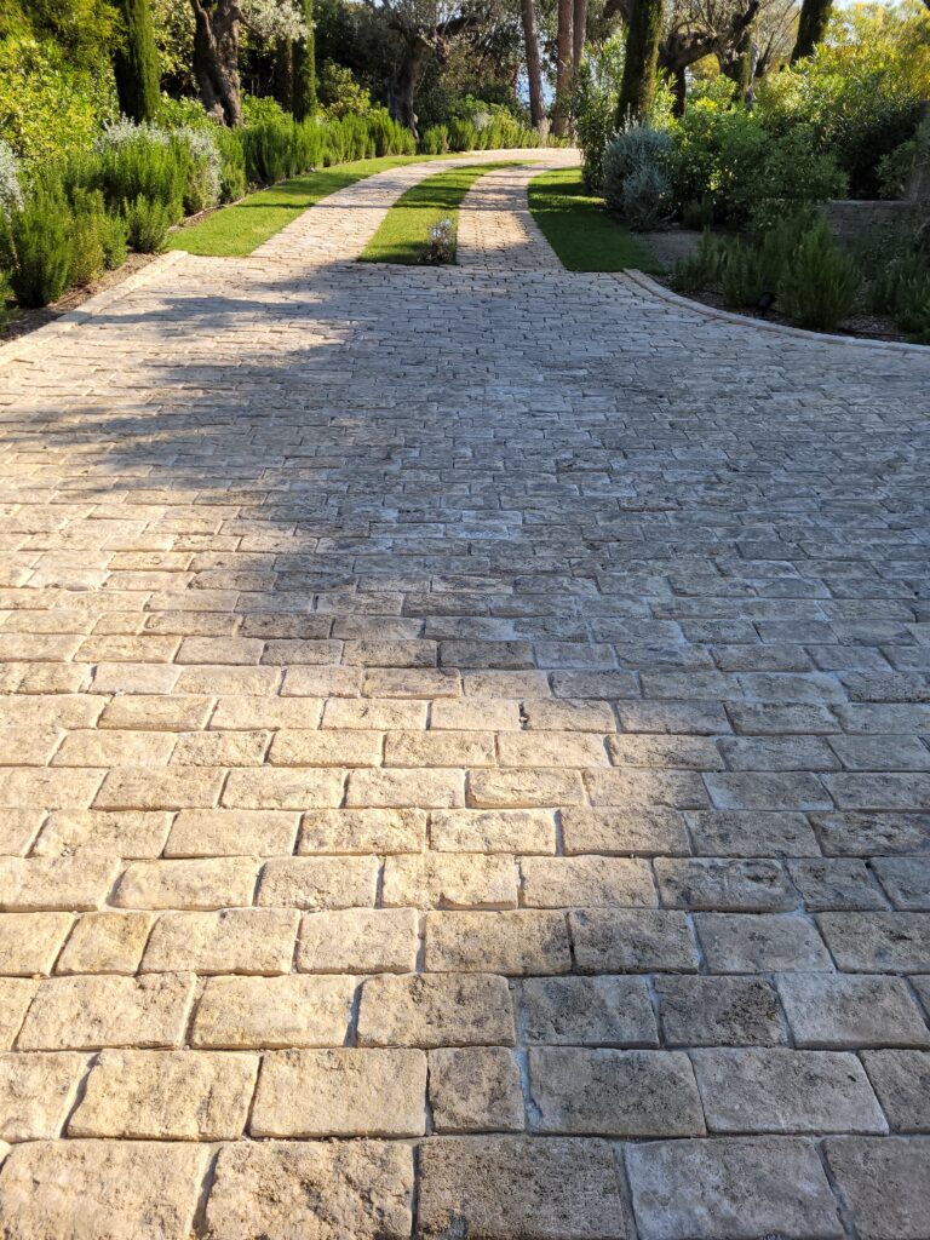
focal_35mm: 26
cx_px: 465
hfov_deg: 53.1
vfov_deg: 67.3
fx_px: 931
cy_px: 620
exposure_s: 1/1311
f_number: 1.8
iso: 40
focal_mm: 5.4
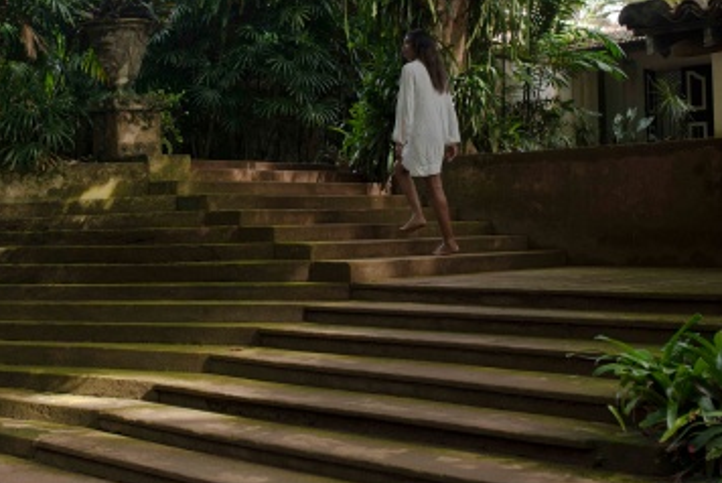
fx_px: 1184
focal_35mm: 59
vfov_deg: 23.0
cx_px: 308
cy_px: 169
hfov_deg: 33.8
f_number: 3.2
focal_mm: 35
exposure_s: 1/400
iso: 200
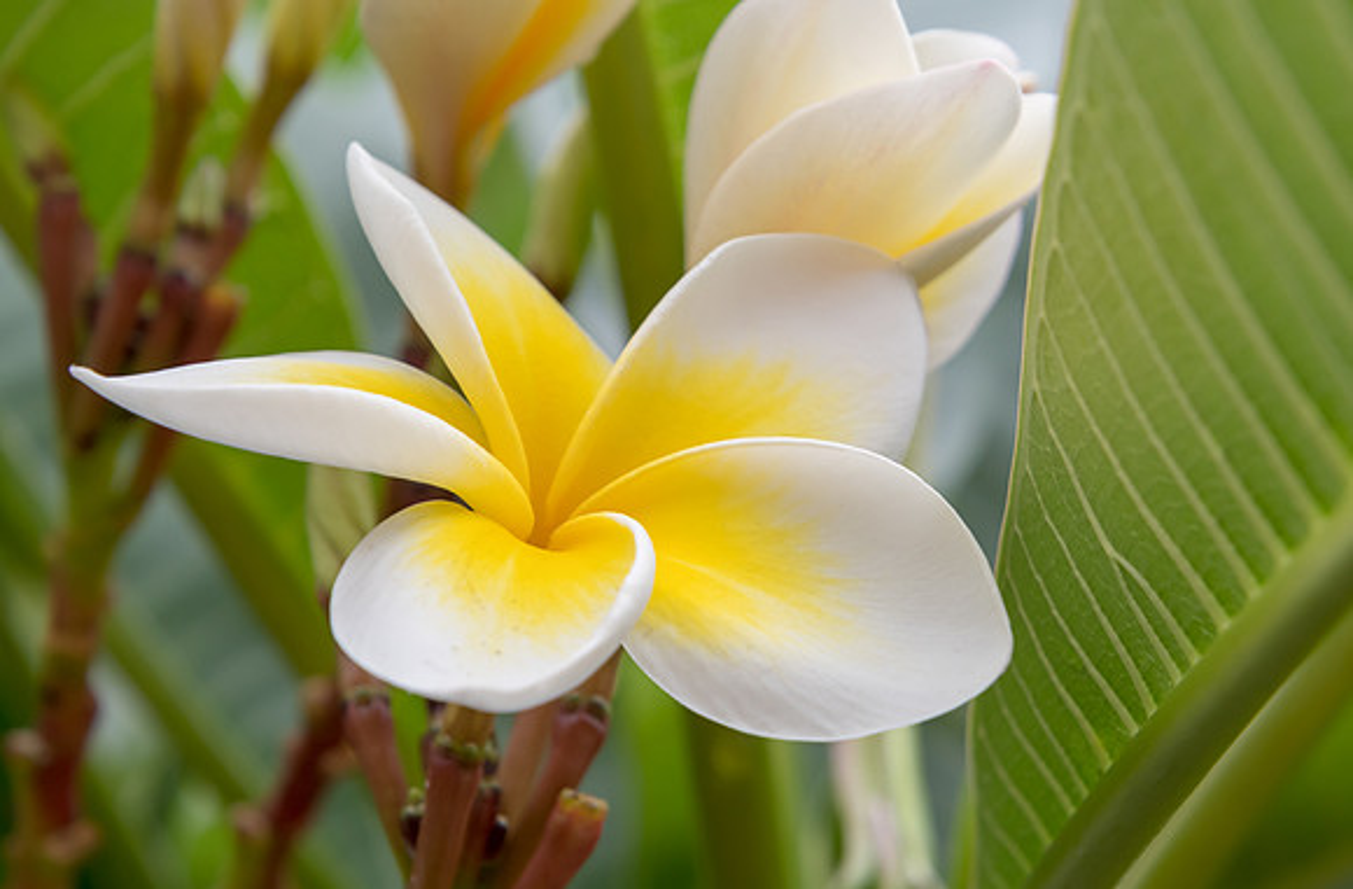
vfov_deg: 8.9
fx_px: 5705
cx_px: 668
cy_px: 457
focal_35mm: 152
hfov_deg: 13.5
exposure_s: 1/160
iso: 400
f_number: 9
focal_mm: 100
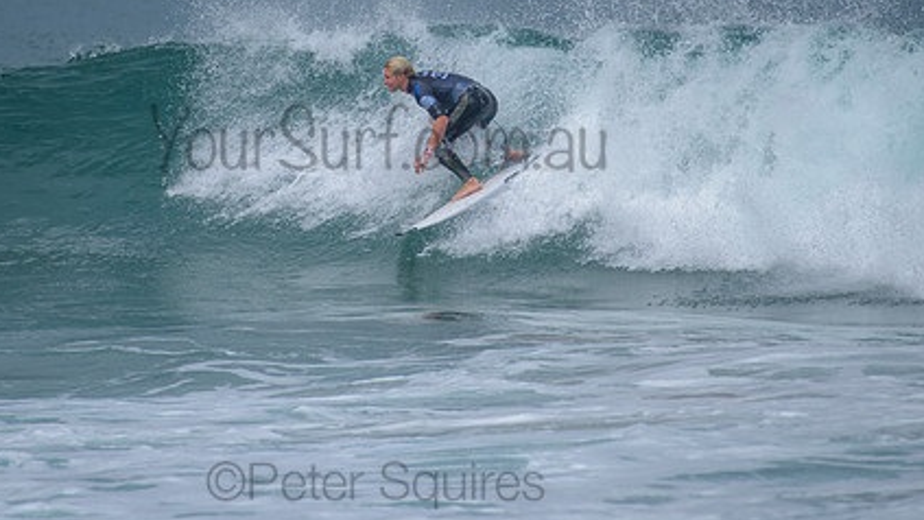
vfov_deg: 1.7
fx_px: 17617
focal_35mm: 719
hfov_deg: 3.0
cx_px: 376
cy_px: 119
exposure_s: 1/2000
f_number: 5.6
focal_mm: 500
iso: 200
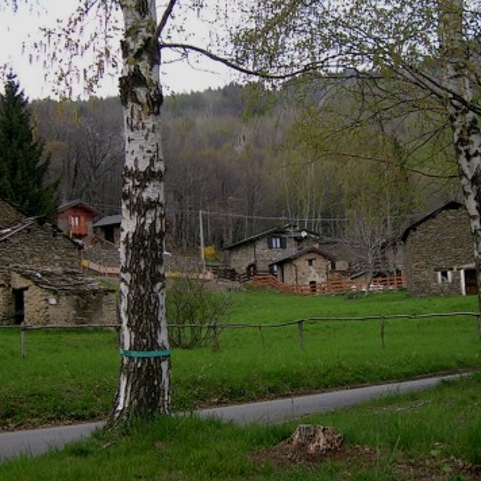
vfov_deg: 26.1
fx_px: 1038
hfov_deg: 26.1
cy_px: 249
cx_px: 270
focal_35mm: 66
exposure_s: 1/245
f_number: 2.8
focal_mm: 5.4
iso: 50
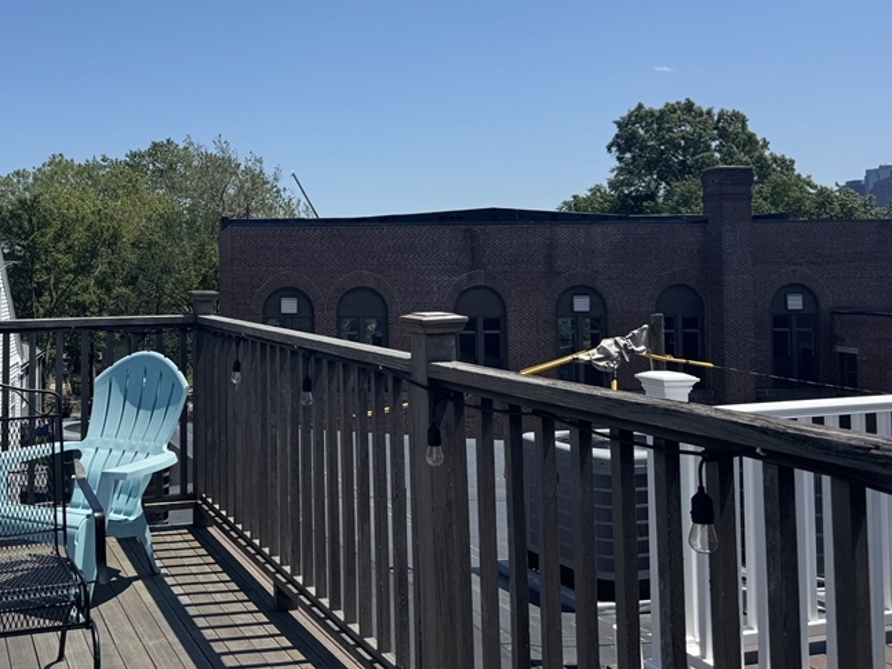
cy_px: 226
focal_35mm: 38
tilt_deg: +1.6
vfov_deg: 37.3
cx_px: 230
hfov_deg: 47.3
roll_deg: +0.5
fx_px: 979
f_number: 1.78
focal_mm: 6.76
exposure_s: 1/5814
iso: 80
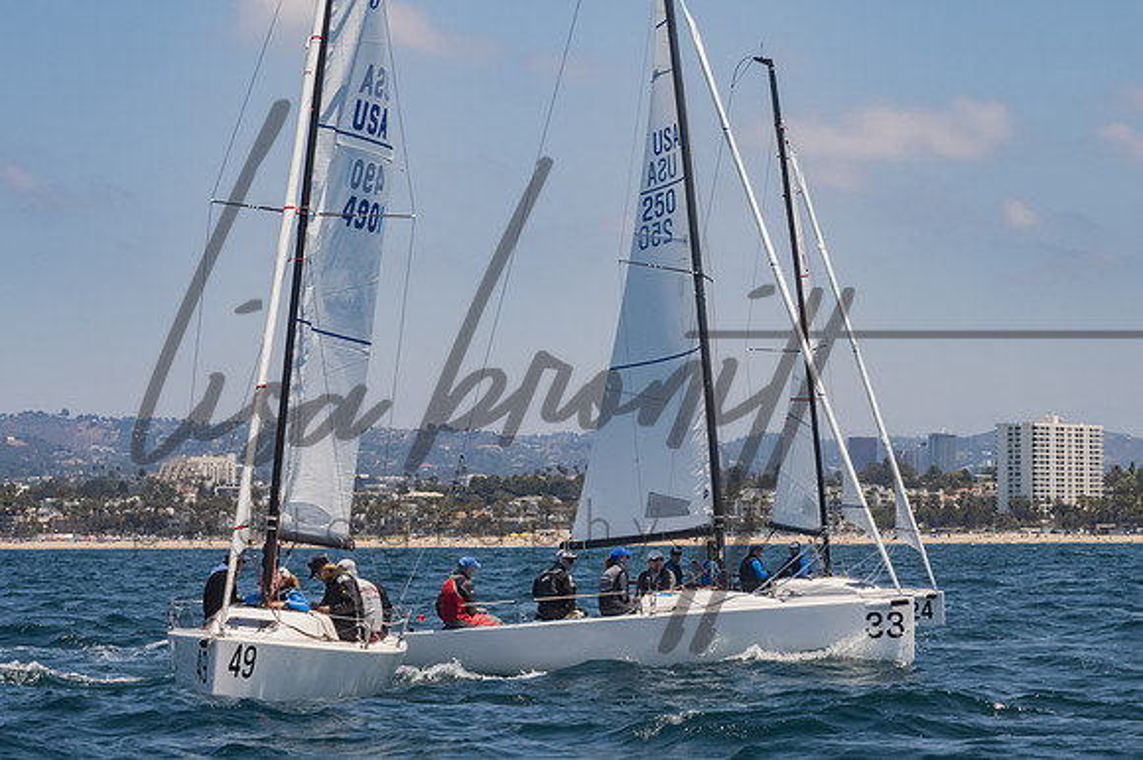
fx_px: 4379
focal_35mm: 138
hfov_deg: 14.9
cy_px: 380
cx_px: 572
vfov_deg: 9.9
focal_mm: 92
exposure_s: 1/1000
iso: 640
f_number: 14
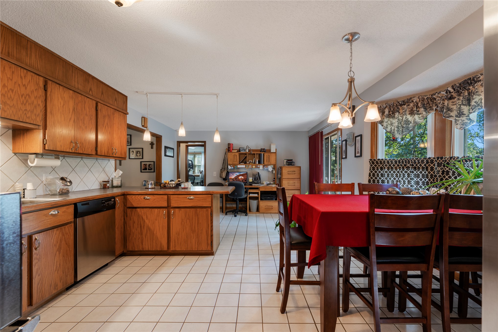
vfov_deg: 73.7
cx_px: 249
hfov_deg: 96.7
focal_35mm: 16
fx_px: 221
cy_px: 166
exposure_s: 1/2.5
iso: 200
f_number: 8
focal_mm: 16
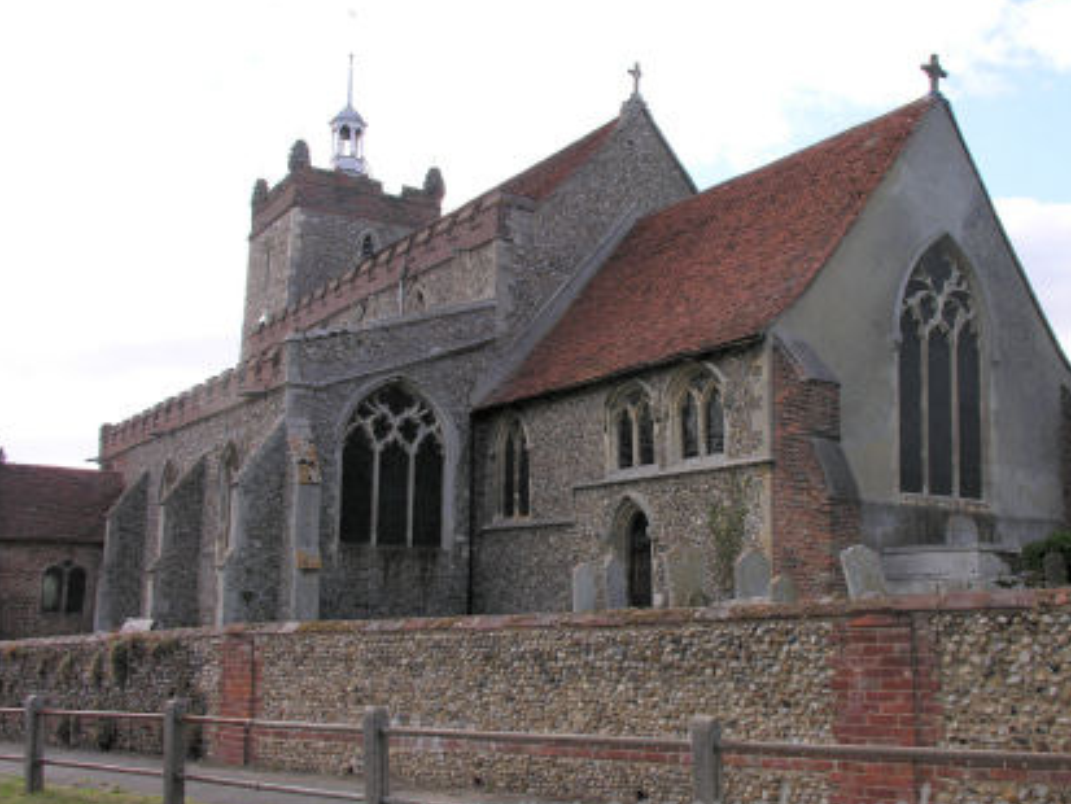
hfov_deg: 47.8
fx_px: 1207
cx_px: 591
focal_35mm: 39
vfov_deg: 36.8
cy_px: 434
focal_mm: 8.9
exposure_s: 1/160
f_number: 5
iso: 50
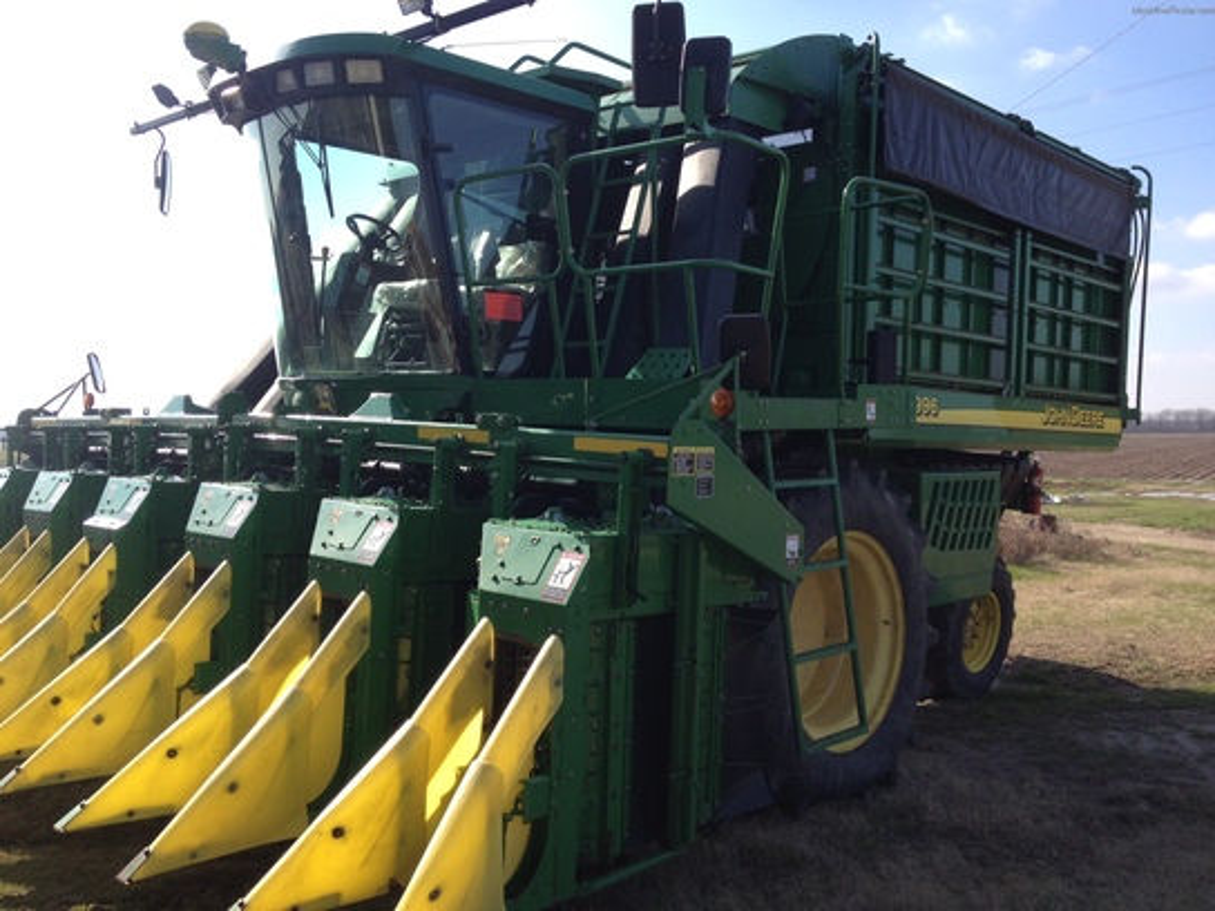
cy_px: 456
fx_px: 1228
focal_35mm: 35
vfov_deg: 40.7
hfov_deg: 52.6
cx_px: 608
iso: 50
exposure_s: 1/1004
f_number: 2.4
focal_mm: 4.28
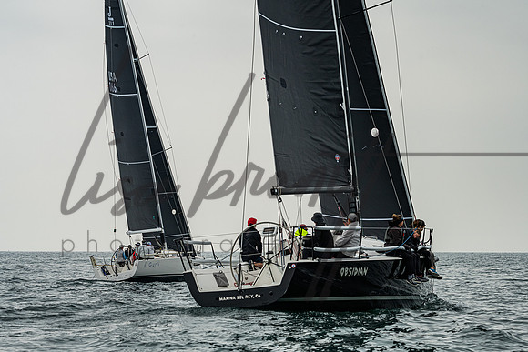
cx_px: 264
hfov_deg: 17.0
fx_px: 1768
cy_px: 176
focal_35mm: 121
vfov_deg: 11.4
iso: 640
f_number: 10
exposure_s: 1/1600
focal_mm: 120
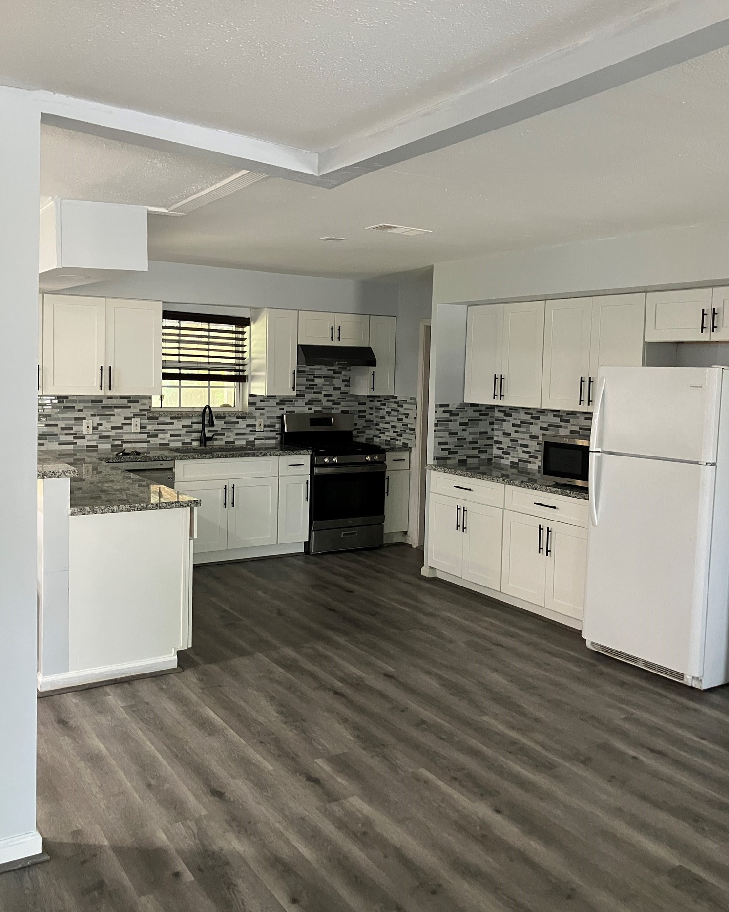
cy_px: 425
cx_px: 363
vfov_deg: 58.7
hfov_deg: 48.5
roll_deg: -2.1
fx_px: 809
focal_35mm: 30
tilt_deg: -2.7
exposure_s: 1/40
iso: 250
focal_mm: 3.99
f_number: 1.8
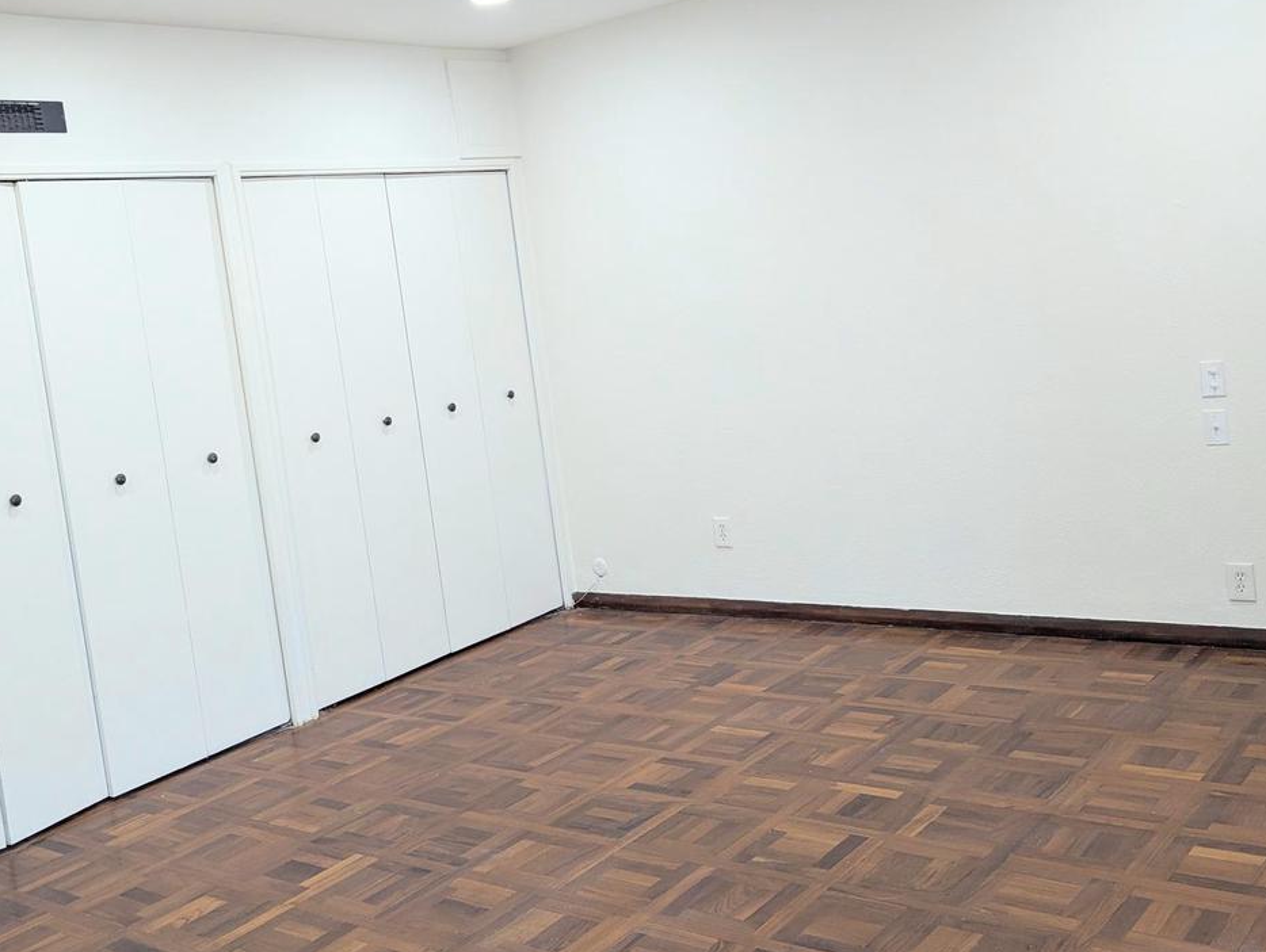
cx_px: 560
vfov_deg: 38.6
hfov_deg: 50.0
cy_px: 390
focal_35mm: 37
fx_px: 1355
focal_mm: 6.81
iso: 112
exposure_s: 1/60
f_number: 1.85
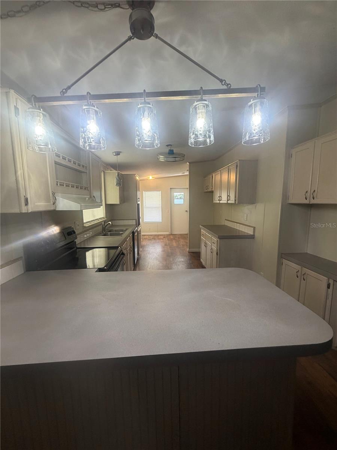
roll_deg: +0.3
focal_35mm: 14
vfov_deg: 102.1
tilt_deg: -7.0
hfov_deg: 85.7
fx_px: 182
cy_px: 225
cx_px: 168
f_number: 2.2
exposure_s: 1/120
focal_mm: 2.22
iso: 200
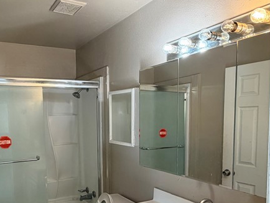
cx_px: 95
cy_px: 141
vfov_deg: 42.2
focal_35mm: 33
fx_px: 258
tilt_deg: -5.3
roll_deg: +1.8
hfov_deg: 54.5
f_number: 2.2
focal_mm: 2.22
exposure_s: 1/120
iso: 200
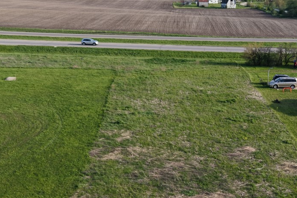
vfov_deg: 22.7
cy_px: 183
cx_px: 199
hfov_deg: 34.2
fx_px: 478
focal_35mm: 58
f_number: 1.8
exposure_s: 1/320
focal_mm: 8.67
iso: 210
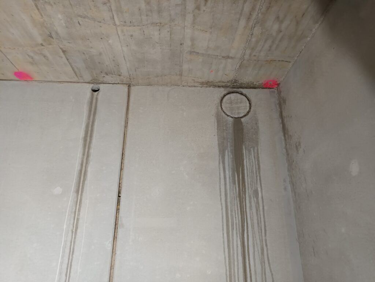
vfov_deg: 56.8
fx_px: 260
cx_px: 188
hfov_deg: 71.6
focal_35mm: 24
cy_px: 141
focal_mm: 5.31
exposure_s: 1/25
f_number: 1.7
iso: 1164
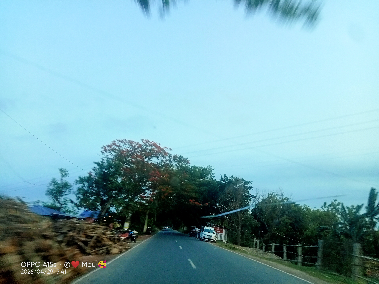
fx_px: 307
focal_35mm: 28
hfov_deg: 63.4
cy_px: 142
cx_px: 190
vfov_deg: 49.7
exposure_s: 1/33.3
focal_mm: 3.46
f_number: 2.2
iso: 104
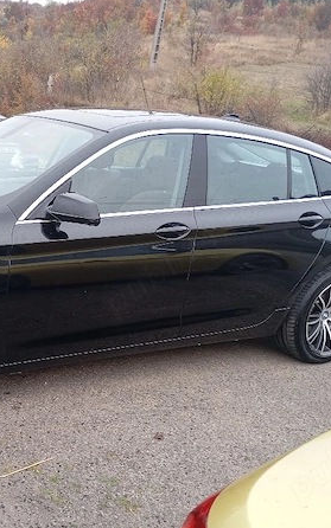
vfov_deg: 49.3
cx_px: 45
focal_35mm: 40
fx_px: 577
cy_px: 264
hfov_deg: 30.8
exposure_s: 1/50
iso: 183
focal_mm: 4.27
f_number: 1.8
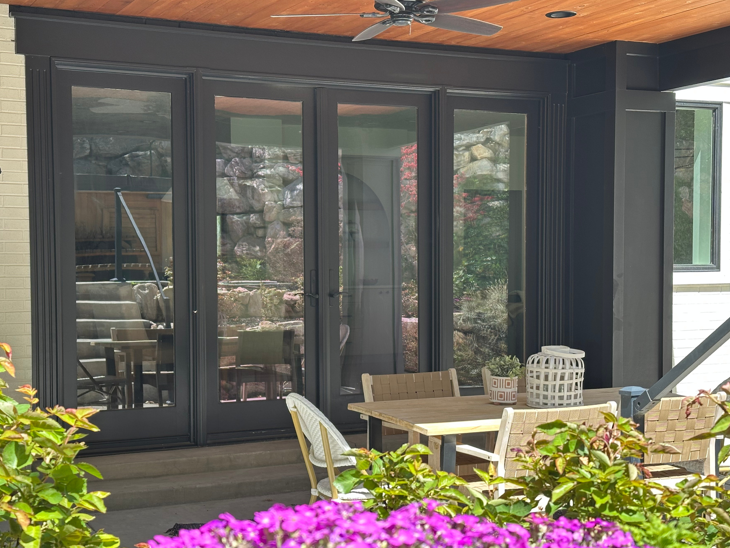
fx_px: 1160
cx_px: 335
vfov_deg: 26.5
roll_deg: +1.0
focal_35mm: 55
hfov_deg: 34.9
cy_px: 308
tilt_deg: -2.4
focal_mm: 6.86
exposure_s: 1/491
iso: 64
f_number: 1.78
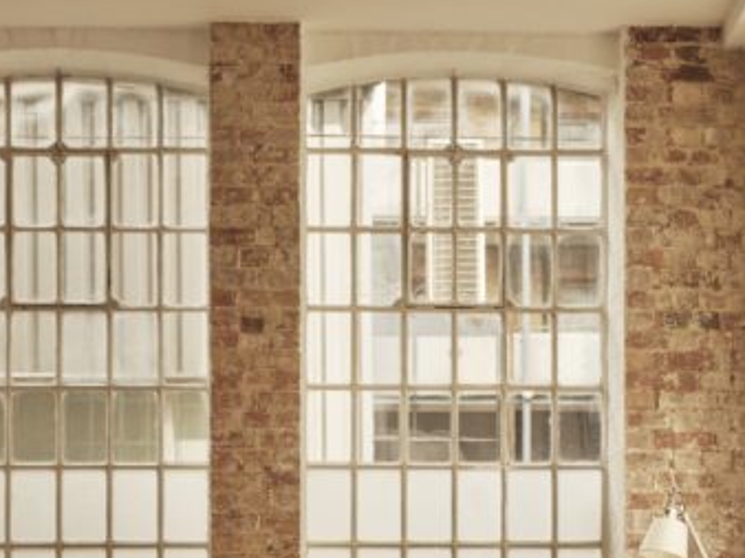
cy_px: 589
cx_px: 346
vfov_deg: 14.5
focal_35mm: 100
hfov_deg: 19.6
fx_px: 2151
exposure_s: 1/25
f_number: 5.6
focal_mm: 55
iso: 100
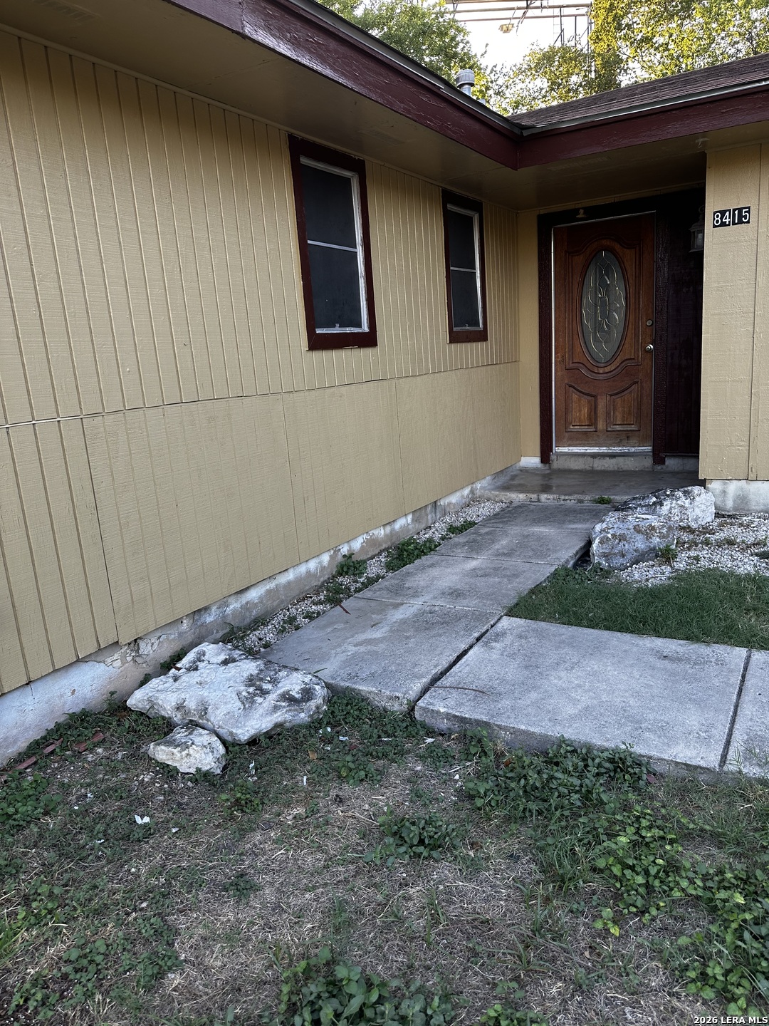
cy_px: 513
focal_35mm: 24
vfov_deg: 71.6
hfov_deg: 56.8
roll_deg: +2.5
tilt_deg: -11.7
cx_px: 384
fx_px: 711
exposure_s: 1/229
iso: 64
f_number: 1.78
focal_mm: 6.86
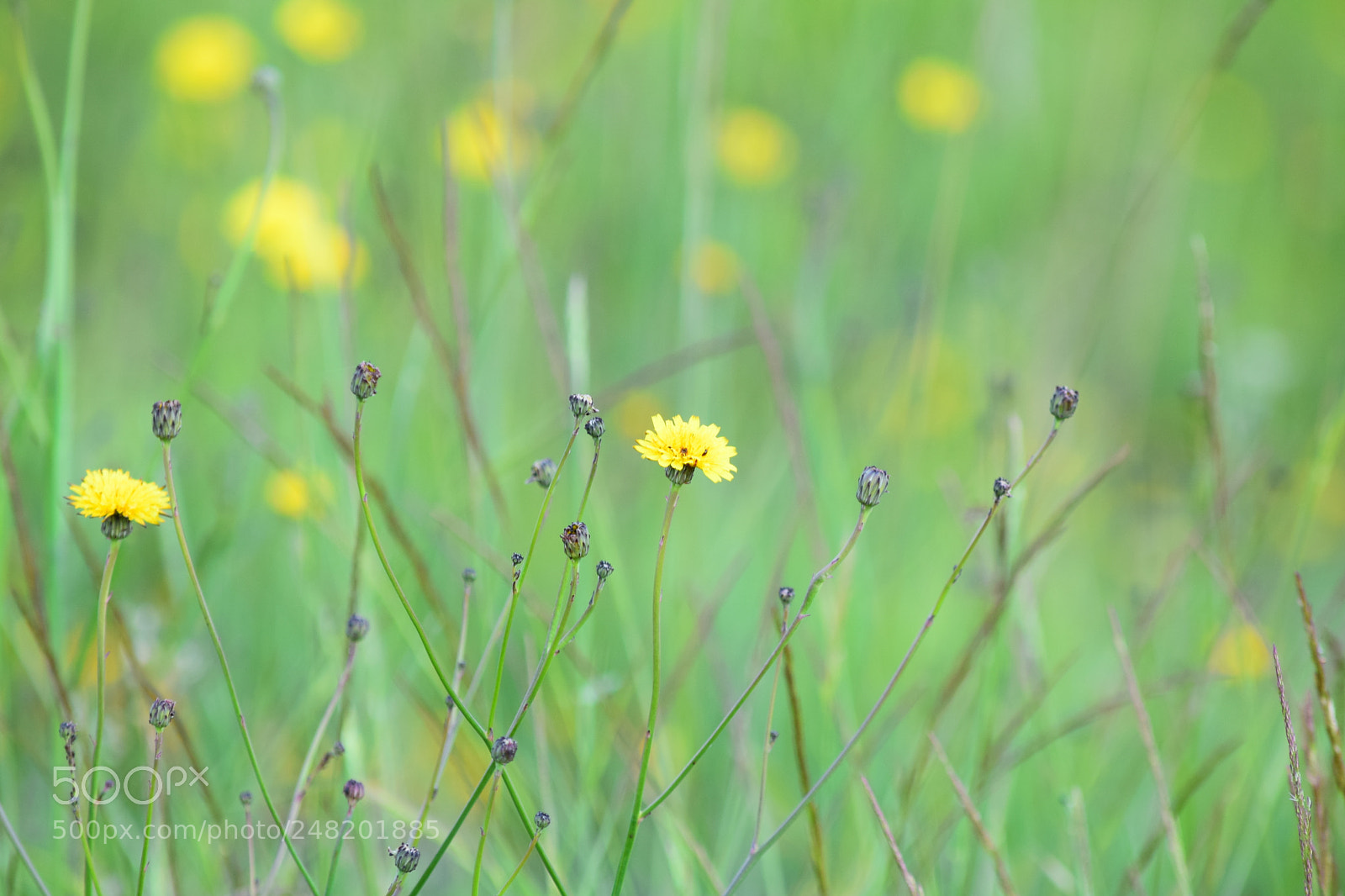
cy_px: 448
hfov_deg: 4.6
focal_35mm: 450
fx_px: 16808
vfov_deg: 3.1
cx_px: 672
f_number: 9
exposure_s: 1/160
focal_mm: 300
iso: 400
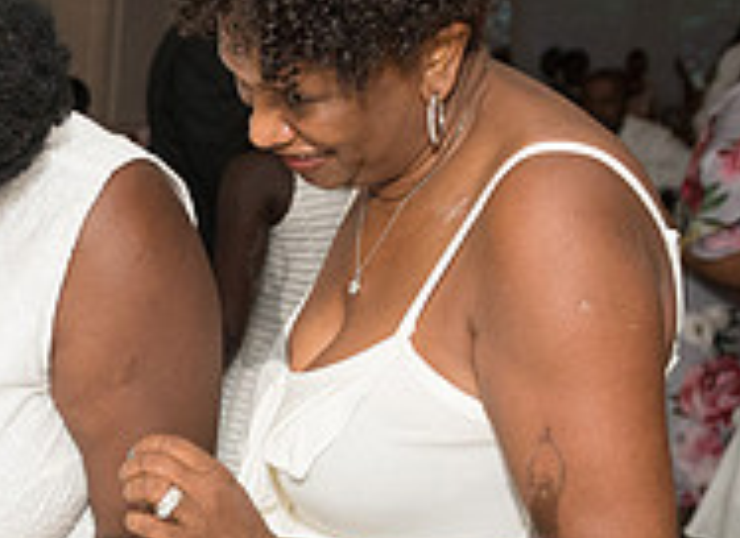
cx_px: -217
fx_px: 1882
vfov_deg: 15.8
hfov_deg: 20.4
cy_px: 584
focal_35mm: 89
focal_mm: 24
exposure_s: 1/640
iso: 2500
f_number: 4
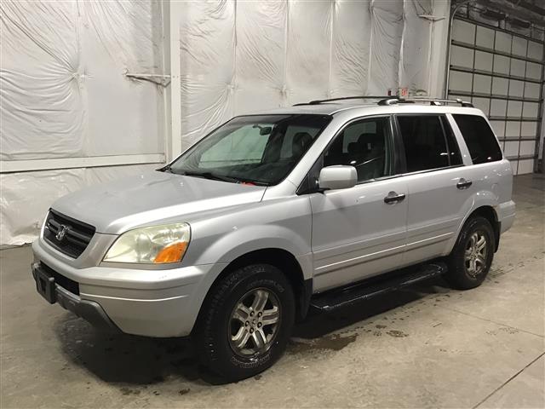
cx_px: 272
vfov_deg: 45.4
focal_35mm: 31
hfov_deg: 58.4
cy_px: 204
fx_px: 488
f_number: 2.4
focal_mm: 3.3
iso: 64
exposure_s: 1/30
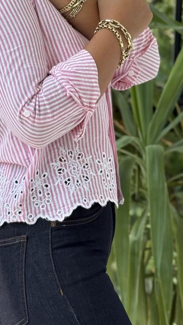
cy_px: 87
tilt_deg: -18.8
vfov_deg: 21.0
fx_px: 871
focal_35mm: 101
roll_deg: -1.0
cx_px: 22
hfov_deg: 11.9
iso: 64
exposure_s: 1/432
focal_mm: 6.76
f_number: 1.78
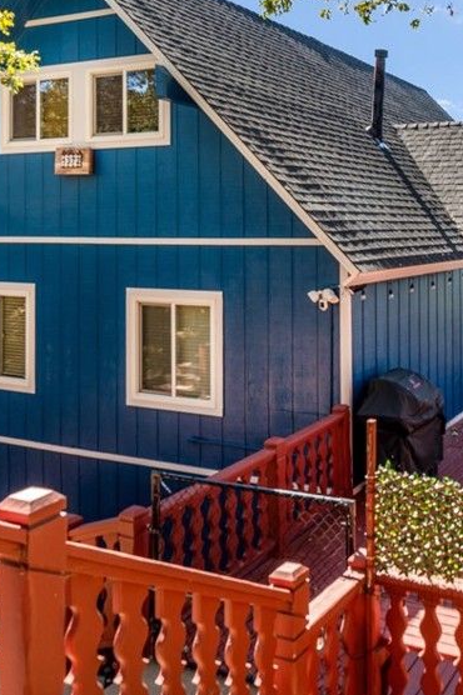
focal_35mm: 35
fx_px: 676
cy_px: 360
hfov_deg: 35.4
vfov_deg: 54.4
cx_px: 424
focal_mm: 19
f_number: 7.1
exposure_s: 1/100
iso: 100
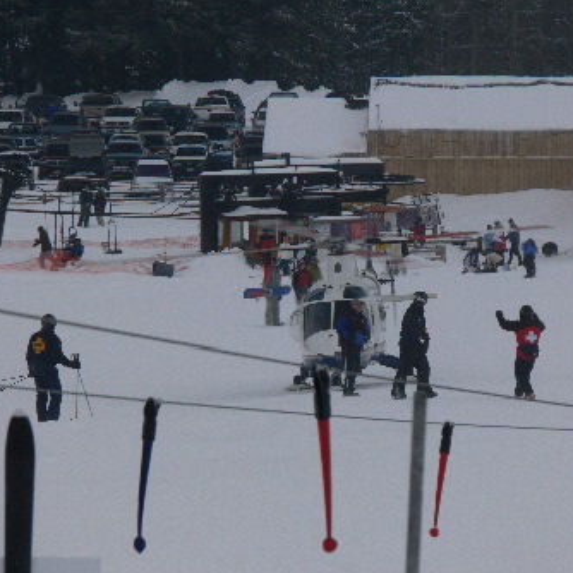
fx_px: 8128
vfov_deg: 4.0
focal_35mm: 434
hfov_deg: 4.0
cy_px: 286
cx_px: 347
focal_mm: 77.2
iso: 80
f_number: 5.6
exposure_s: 1/200
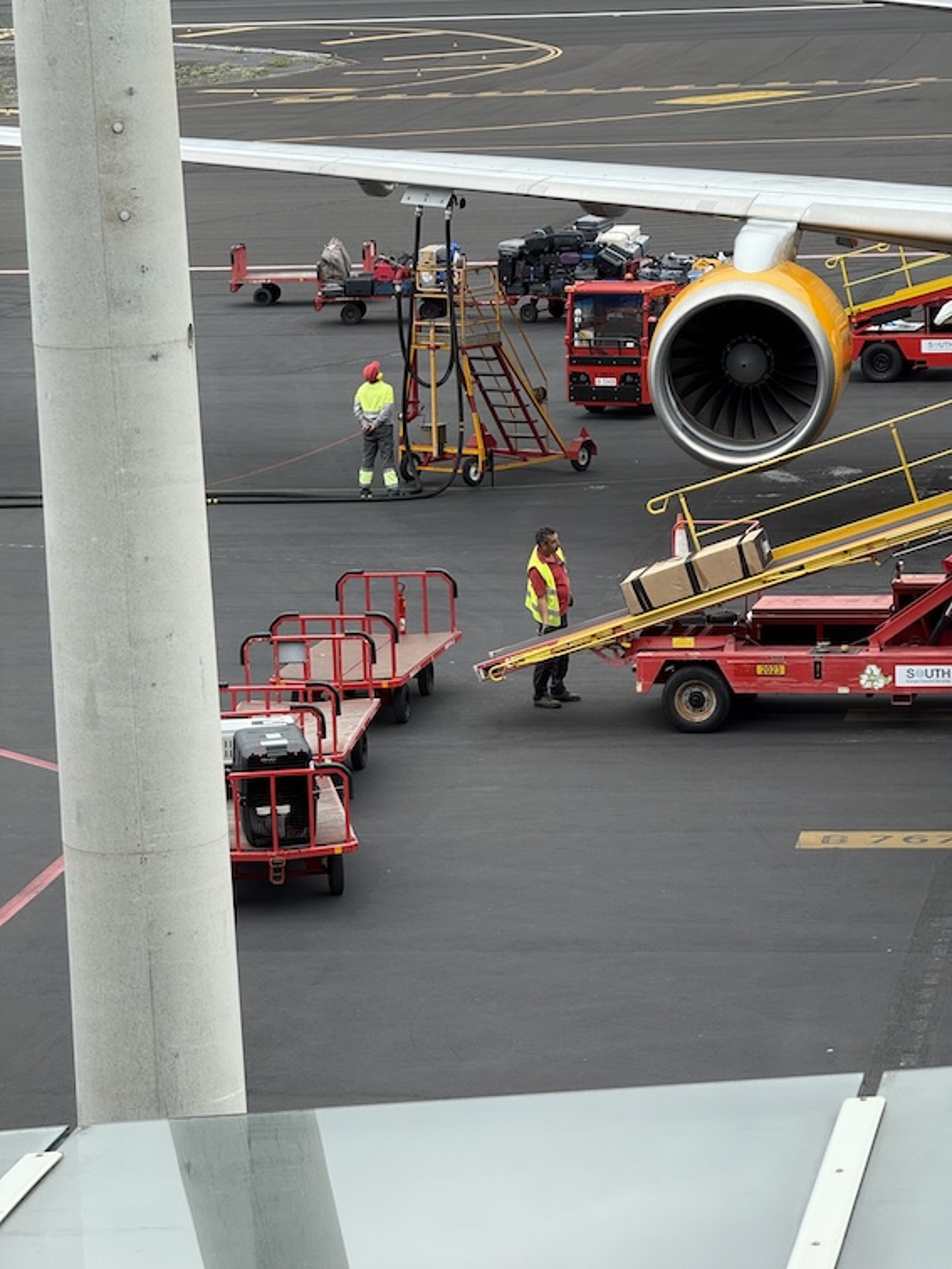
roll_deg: +1.9
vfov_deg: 16.4
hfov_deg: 12.3
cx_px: 476
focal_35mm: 120
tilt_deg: -9.9
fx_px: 4400
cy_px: 634
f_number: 2.8
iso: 50
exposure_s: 1/195
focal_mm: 15.66
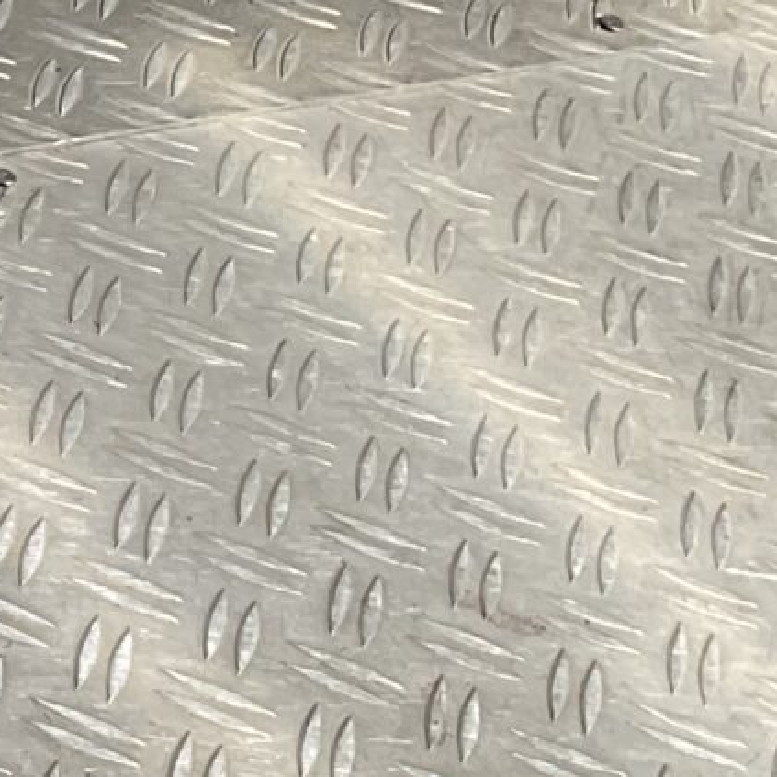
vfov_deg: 11.1
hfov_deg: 10.2
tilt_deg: -36.0
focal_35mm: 155
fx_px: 3936
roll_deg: -13.6
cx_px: -865
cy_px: -90
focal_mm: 3
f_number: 1.8
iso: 16
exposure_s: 1/482
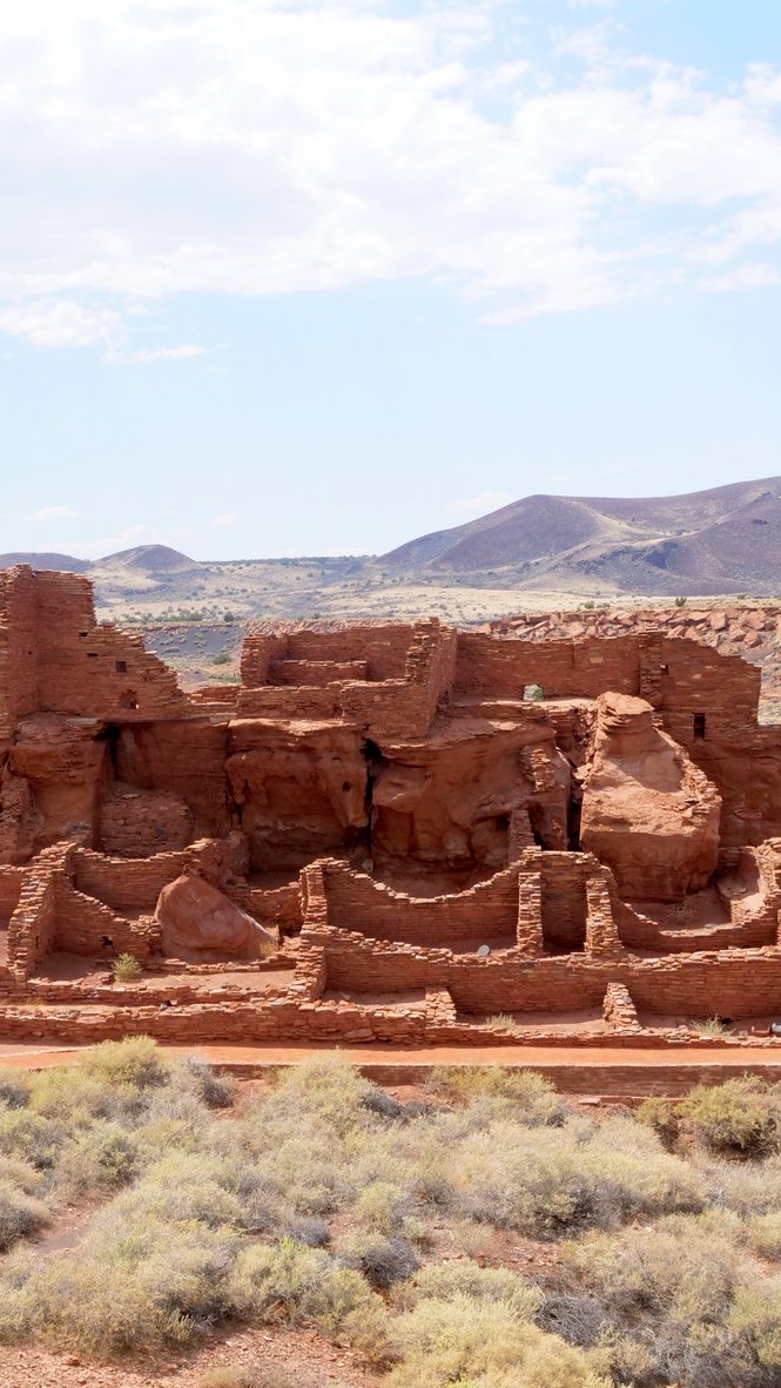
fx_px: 2172
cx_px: 244
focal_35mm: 59
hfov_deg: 20.3
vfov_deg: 35.4
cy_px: 699
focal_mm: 20
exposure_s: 1/250
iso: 400
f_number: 10
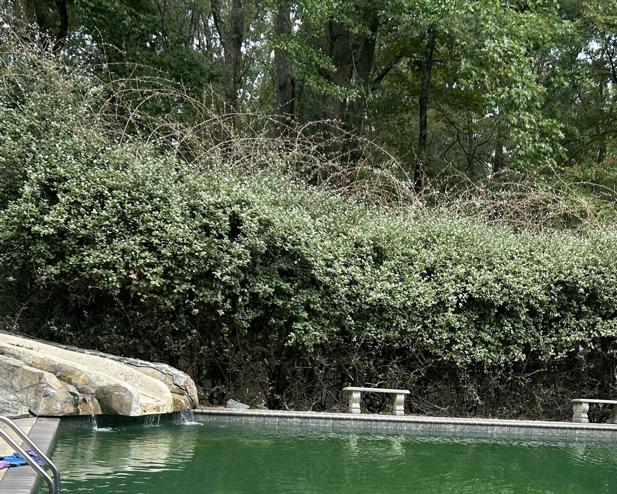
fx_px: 931
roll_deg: -5.5
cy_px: 452
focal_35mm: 51
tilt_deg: -8.0
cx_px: 472
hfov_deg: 35.7
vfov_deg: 28.4
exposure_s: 1/121
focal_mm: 5.7
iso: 50
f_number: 1.5
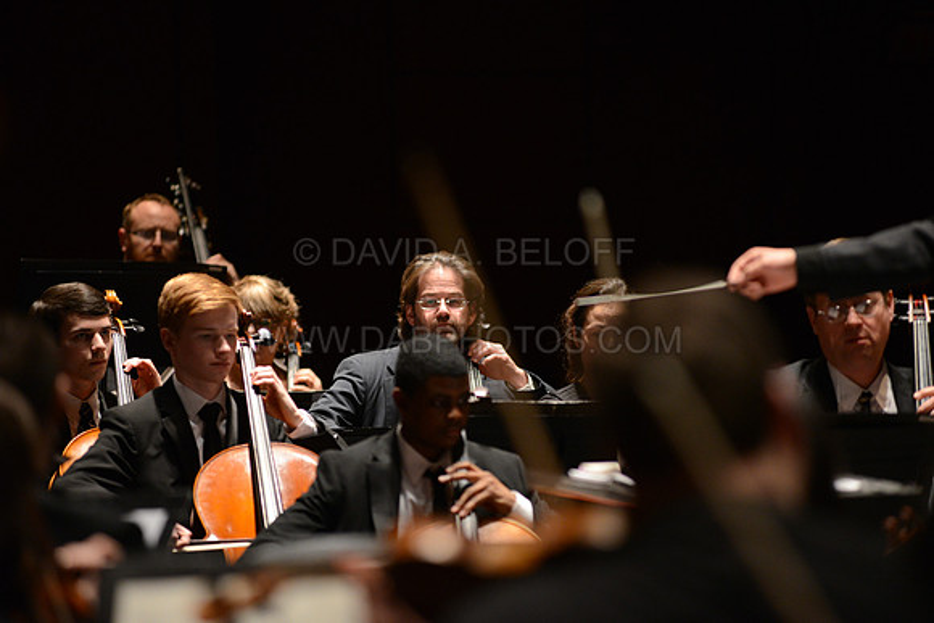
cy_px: 312
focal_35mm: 200
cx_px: 467
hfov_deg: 10.3
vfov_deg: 6.9
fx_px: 5190
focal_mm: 200
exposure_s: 1/250
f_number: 2.8
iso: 3200
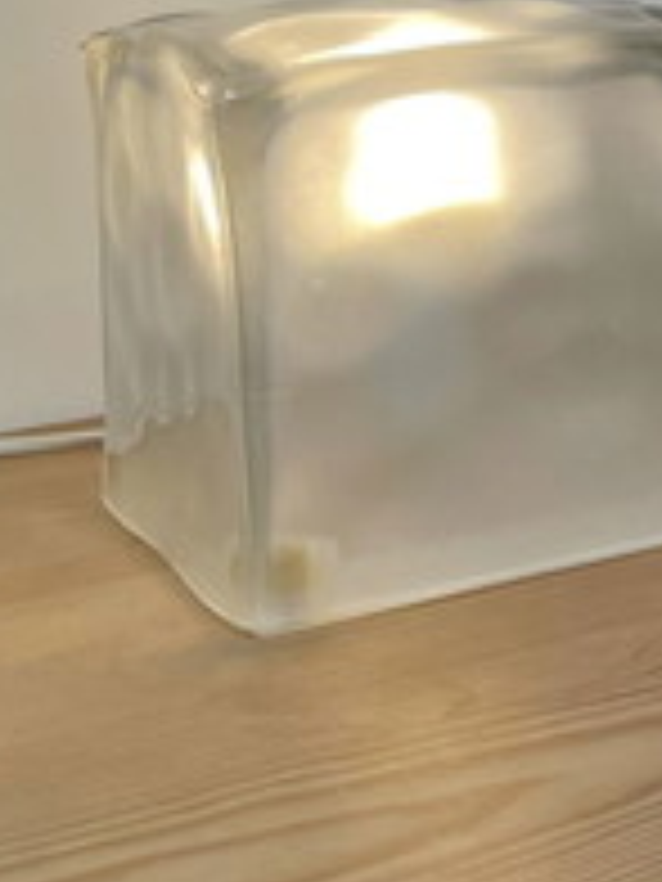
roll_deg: +2.3
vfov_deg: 22.2
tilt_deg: -9.8
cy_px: 160
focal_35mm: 87
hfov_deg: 15.5
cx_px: 1022
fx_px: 2218
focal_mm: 5.1
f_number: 1.6
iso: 32
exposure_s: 1/191
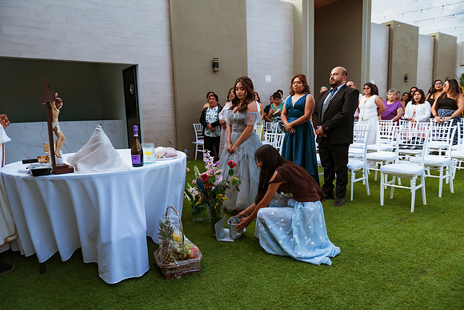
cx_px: 232
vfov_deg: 53.2
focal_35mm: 24
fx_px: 309
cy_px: 155
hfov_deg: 73.7
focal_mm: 24
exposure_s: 1/1250
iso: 100
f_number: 2.8
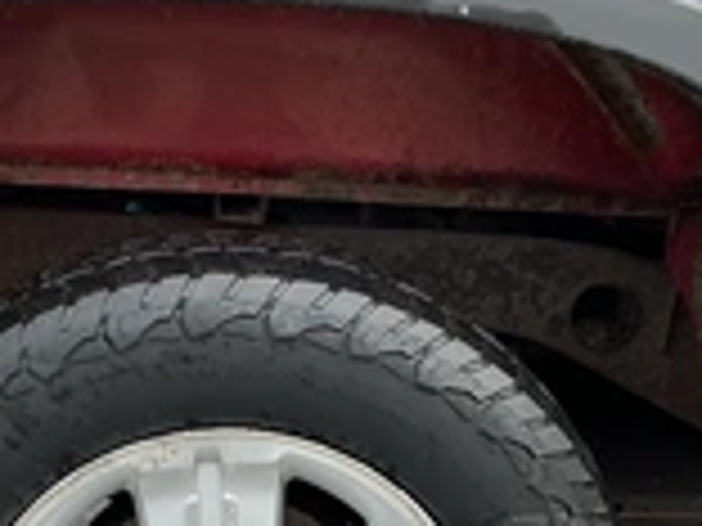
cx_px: 198
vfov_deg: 19.7
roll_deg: -3.3
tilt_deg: -19.4
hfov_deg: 26.8
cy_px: 553
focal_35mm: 72
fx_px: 1460
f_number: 1.8
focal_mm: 3
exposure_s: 1/231
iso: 25
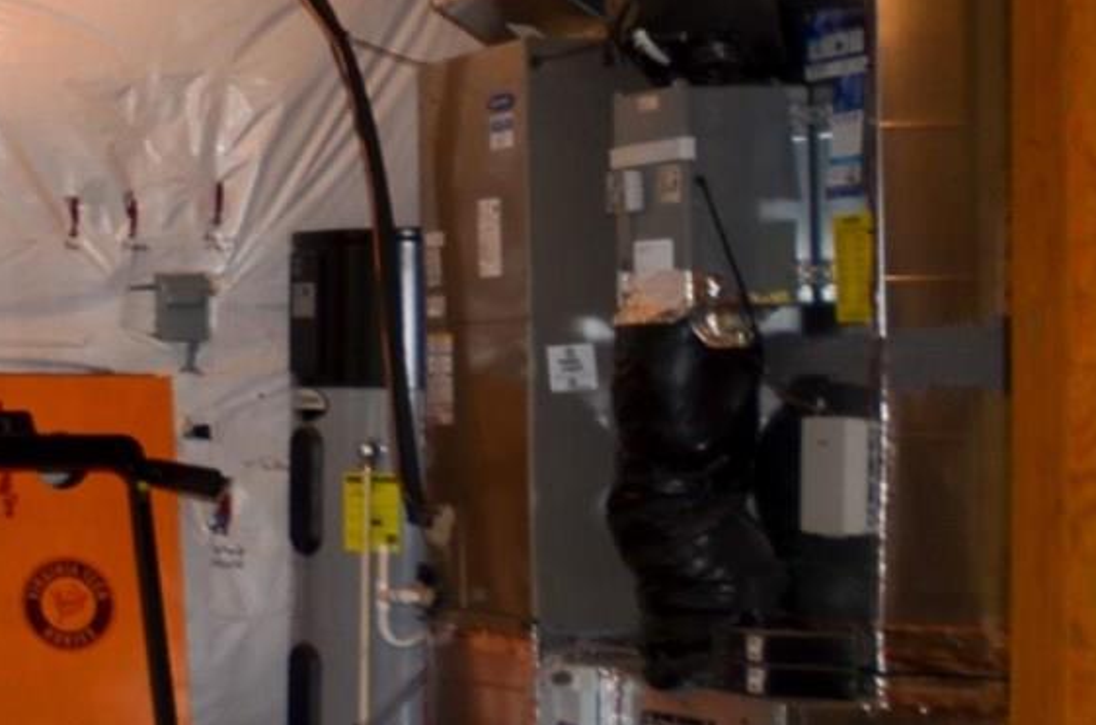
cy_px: 688
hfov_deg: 14.9
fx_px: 2491
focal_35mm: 82
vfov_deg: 16.3
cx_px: -1539
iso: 100
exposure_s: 1/60
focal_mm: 10
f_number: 3.5
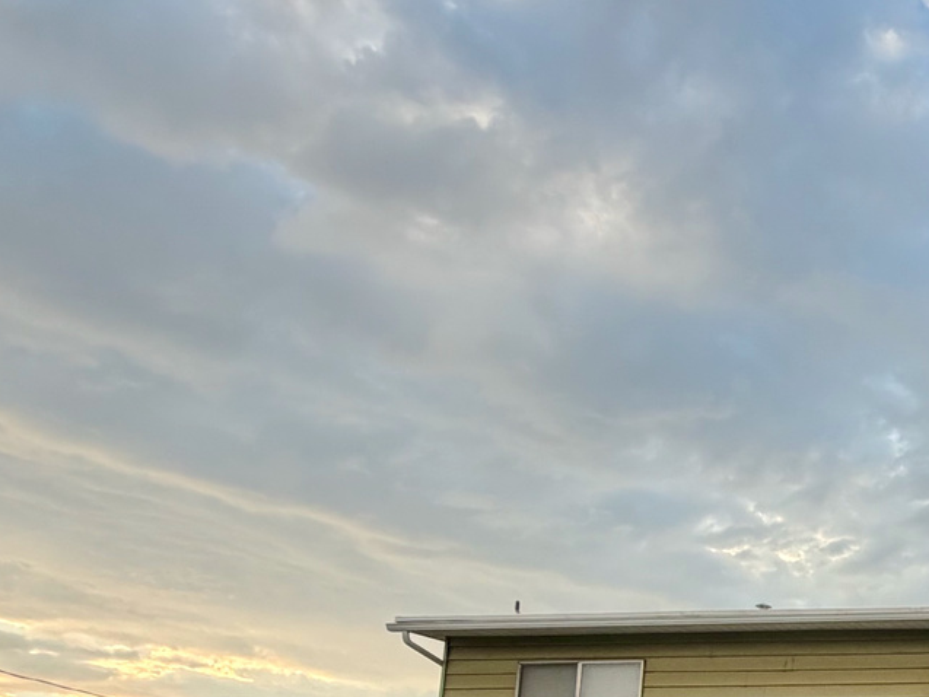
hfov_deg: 32.7
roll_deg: -1.1
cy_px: 758
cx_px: 1177
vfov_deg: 29.2
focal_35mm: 45
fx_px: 1208
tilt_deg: +8.6
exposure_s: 1/301
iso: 50
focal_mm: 2.22
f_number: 2.2
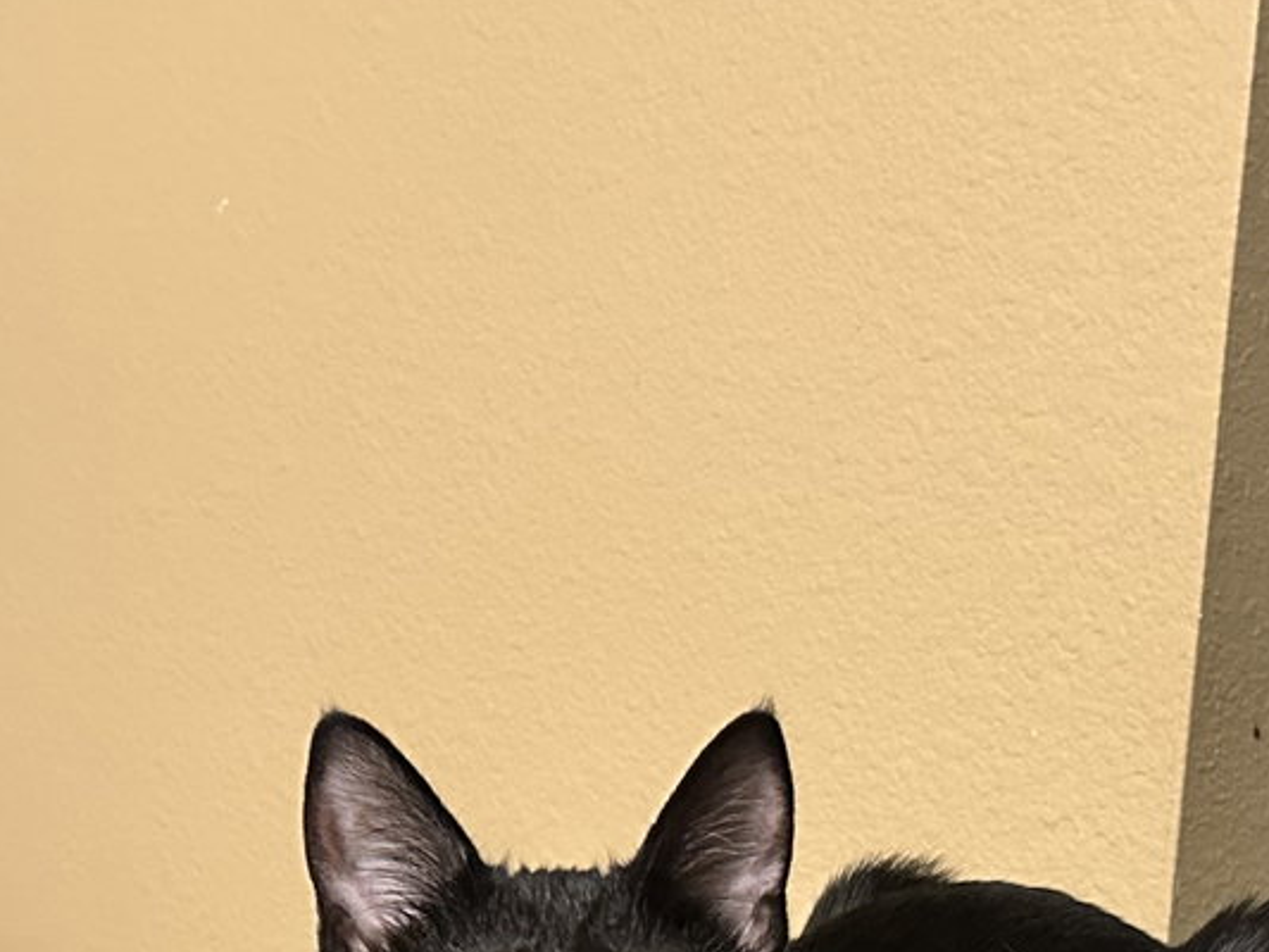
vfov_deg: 19.8
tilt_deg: -12.0
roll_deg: -3.2
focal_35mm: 72
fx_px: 2640
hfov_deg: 26.9
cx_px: 838
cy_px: 957
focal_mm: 6.86
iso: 800
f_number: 1.78
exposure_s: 1/40
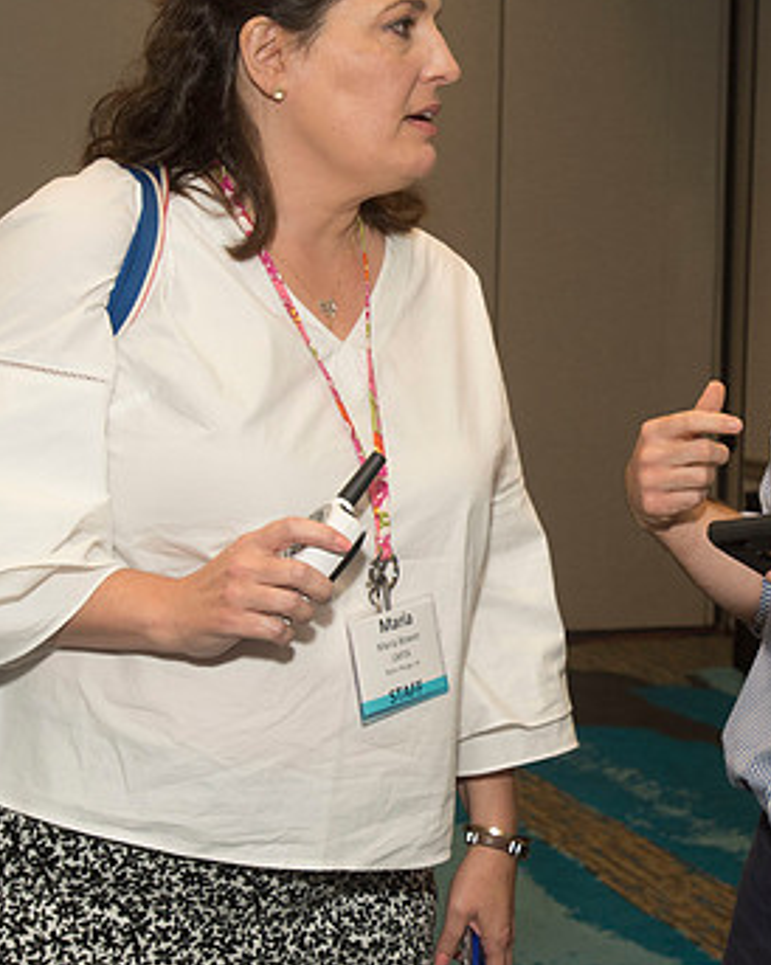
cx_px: 640
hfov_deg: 21.2
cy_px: 487
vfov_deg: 26.8
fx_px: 2027
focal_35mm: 71
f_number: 5.6
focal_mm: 35
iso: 1250
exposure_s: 1/250
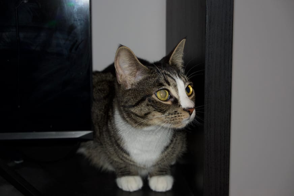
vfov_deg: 19.7
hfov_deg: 29.2
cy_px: 98
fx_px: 563
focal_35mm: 69
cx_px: 147
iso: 400
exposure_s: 1/250
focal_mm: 25.34
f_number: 4
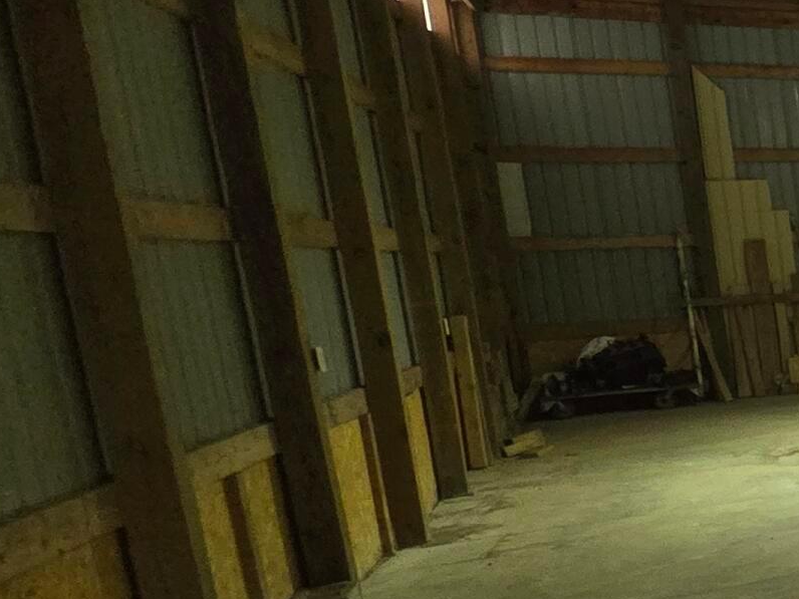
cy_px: 448
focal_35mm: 49
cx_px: 1476
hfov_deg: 21.6
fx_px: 1131
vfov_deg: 29.2
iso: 500
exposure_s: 1/60
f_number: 2.2
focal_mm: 2.2
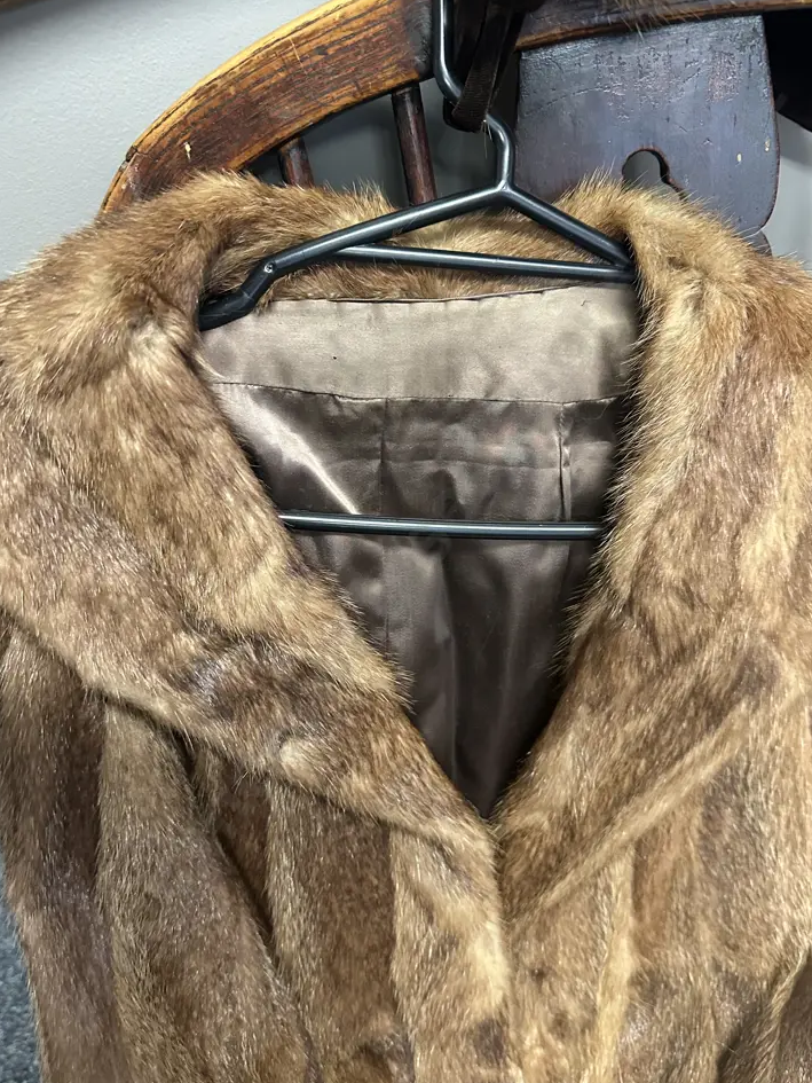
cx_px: 419
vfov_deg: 67.3
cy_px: 555
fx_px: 813
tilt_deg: -48.1
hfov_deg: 53.1
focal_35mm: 26
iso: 800
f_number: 1.78
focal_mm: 6.86
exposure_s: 1/50
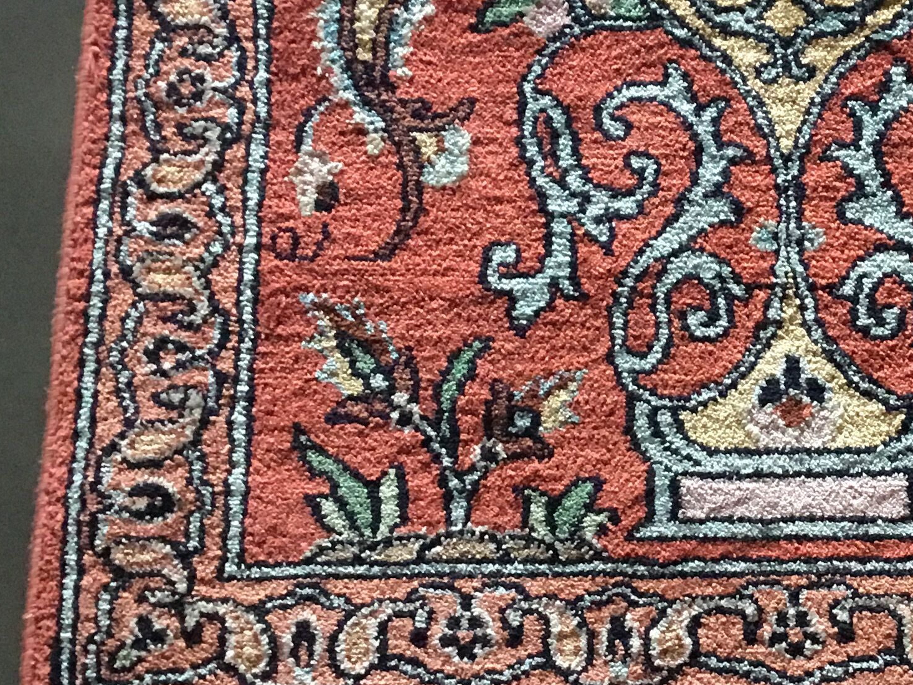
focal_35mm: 69
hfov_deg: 27.2
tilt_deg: -77.9
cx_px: 815
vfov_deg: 21.3
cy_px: 294
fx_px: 1820
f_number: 2.4
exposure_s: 1/25
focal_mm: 3.3
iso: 200
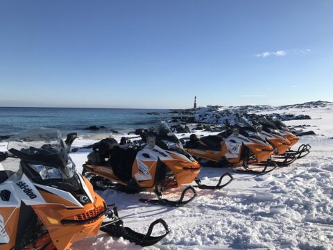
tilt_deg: -3.1
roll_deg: +0.1
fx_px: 269
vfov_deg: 49.7
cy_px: 125
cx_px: 166
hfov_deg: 63.4
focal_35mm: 28
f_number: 1.8
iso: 20
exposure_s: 1/3425
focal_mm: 3.99
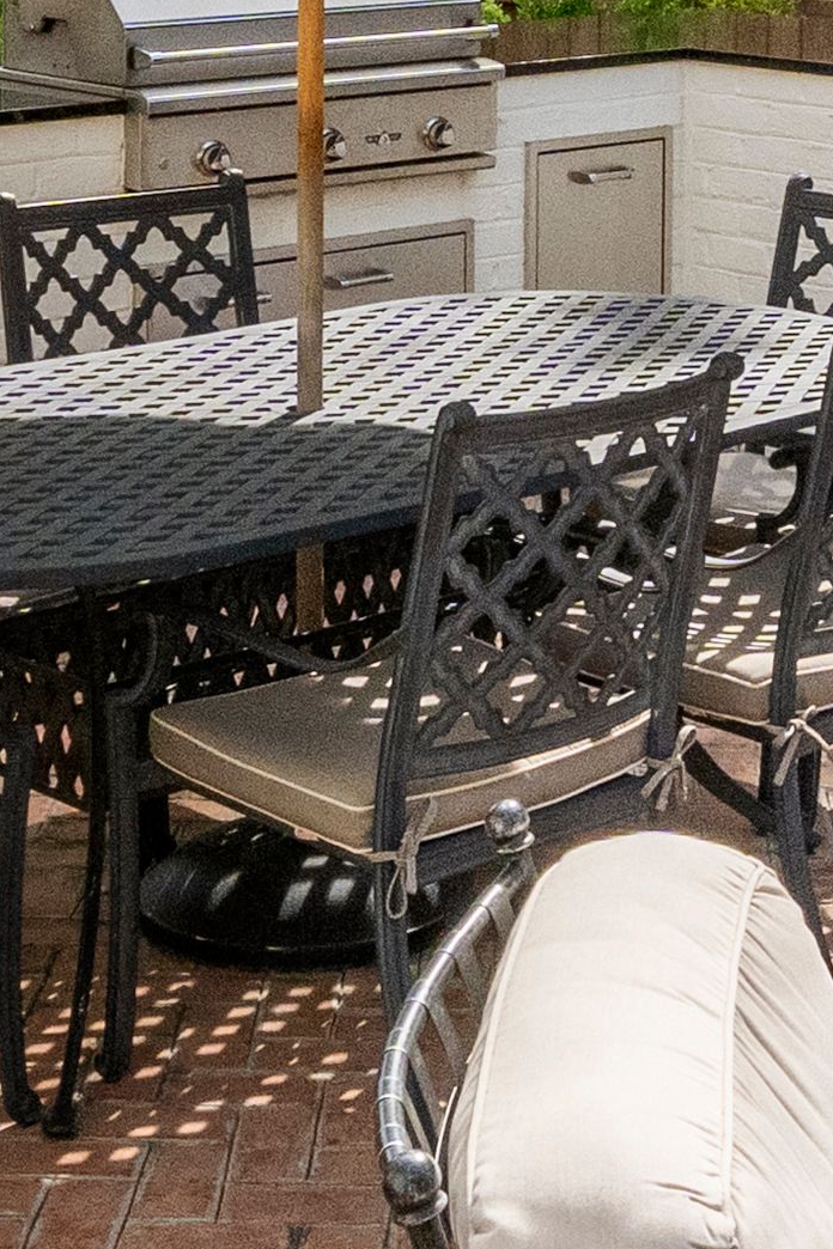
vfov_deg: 20.4
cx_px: 736
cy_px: -226
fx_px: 3262
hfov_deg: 14.4
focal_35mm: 94
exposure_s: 1/1000
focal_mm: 14
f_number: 11
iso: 1250
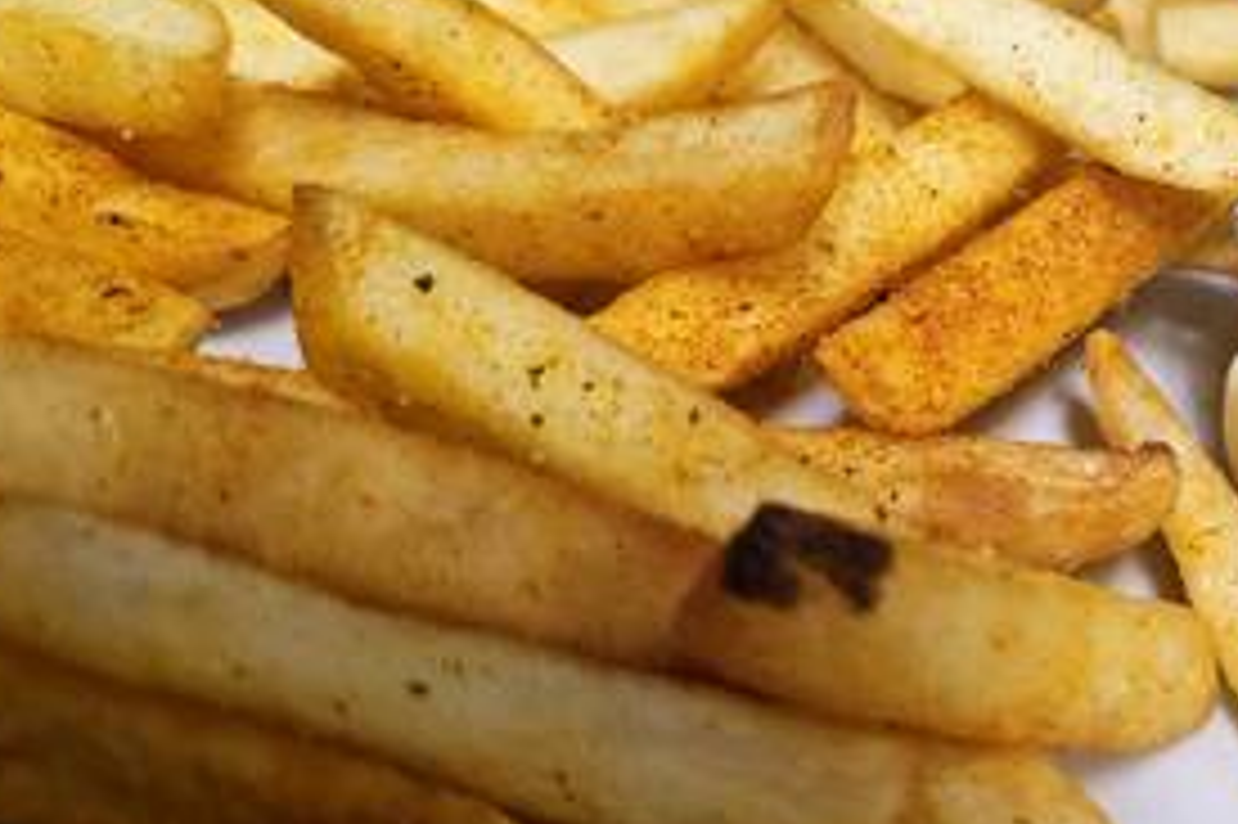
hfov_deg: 35.9
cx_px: 1179
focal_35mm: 51
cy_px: 351
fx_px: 1753
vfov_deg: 26.4
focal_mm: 6.3
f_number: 1.7
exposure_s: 1/22.3
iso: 250
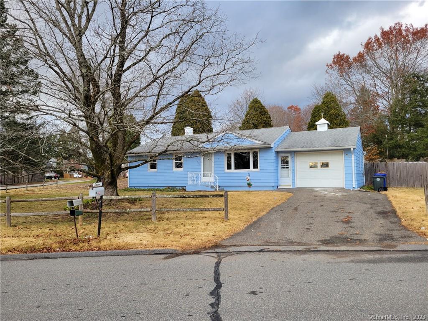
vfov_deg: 53.1
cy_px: 160
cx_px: 214
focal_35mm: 26
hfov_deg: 67.3
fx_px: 321
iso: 40
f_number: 1.8
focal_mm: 5.4
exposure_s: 1/172
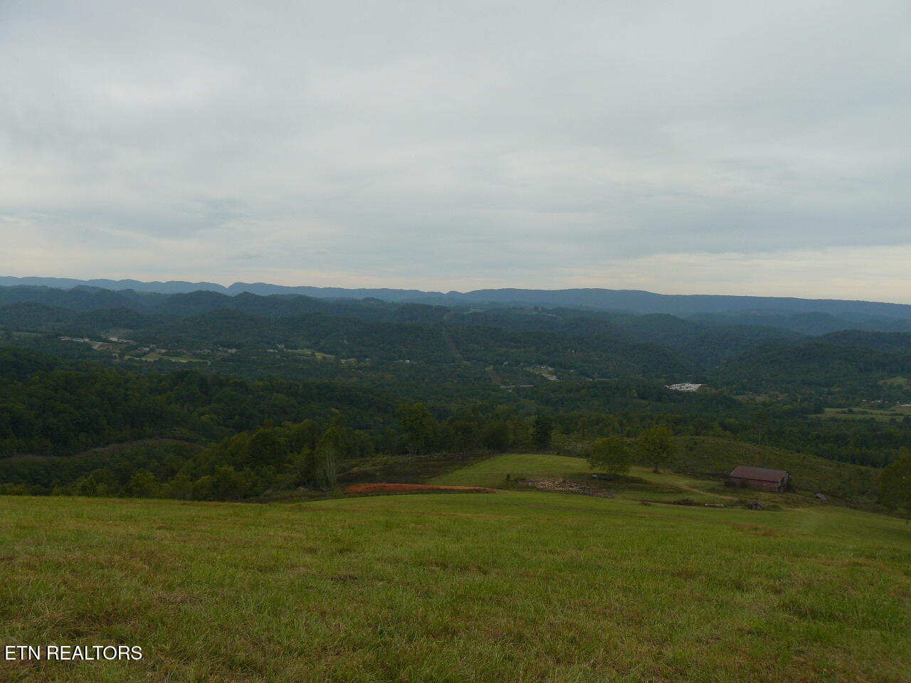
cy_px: 342
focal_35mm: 36
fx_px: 947
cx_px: 456
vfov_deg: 39.7
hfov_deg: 51.4
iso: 100
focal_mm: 6
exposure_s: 1/500
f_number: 3.6
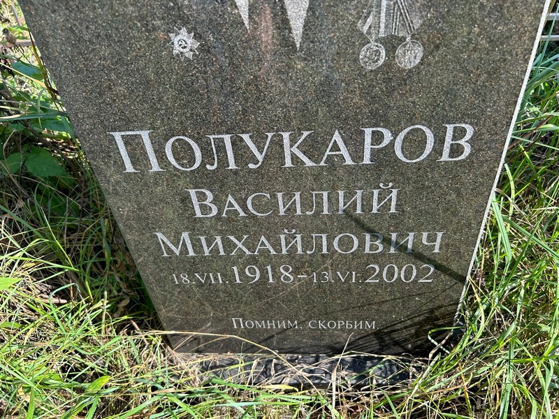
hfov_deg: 67.3
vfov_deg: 53.1
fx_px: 420
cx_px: 280
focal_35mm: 26
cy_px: 210
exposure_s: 1/646
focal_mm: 5.7
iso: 50
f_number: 1.5
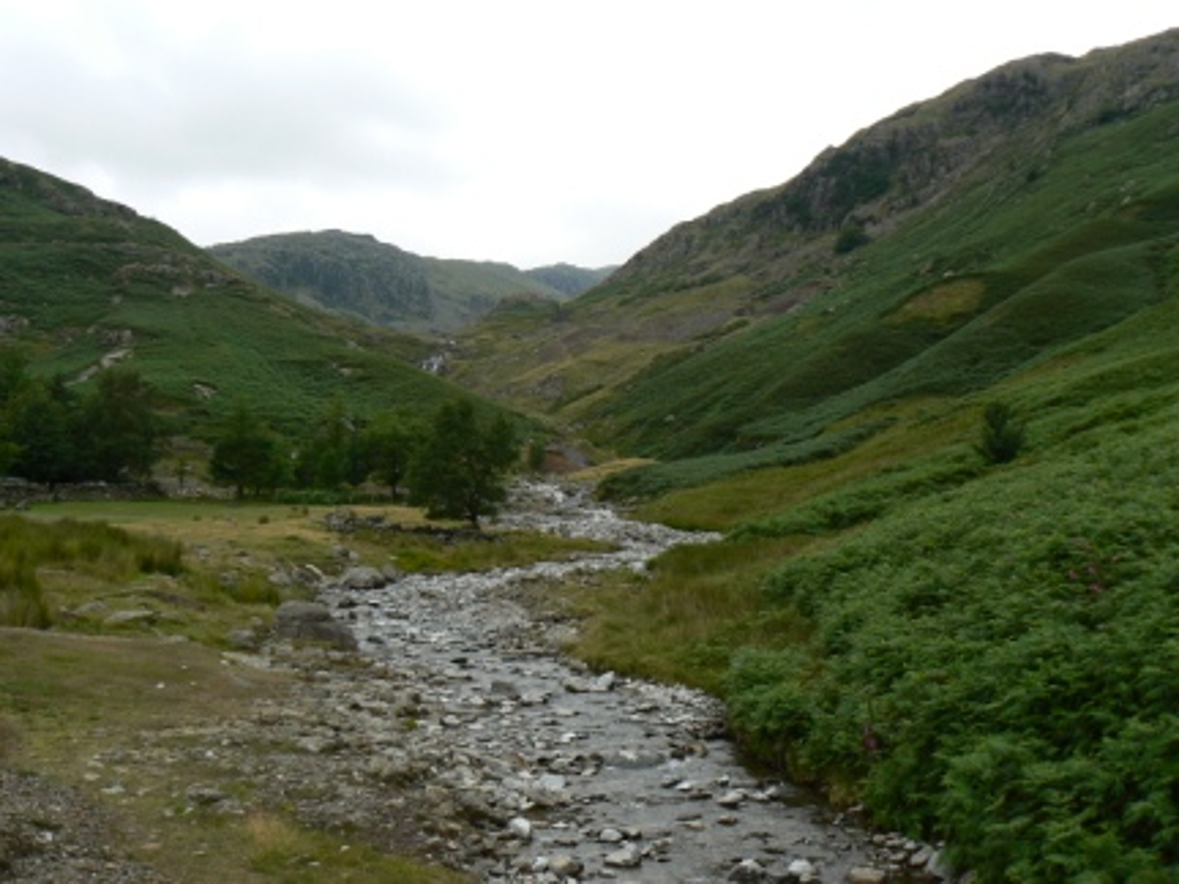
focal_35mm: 36
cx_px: 590
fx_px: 1226
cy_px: 442
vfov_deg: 39.7
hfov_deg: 51.4
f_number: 5.6
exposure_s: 1/200
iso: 80
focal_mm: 6
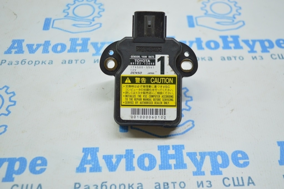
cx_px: 142
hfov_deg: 45.0
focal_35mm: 44
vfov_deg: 30.8
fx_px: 343
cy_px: 94
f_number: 4.2
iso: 400
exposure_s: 1/60
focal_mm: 29
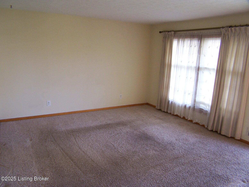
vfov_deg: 37.7
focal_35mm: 38
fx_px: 273
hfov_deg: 49.0
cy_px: 94
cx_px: 124
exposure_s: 1/30
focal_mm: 6.3
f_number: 2.8
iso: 140
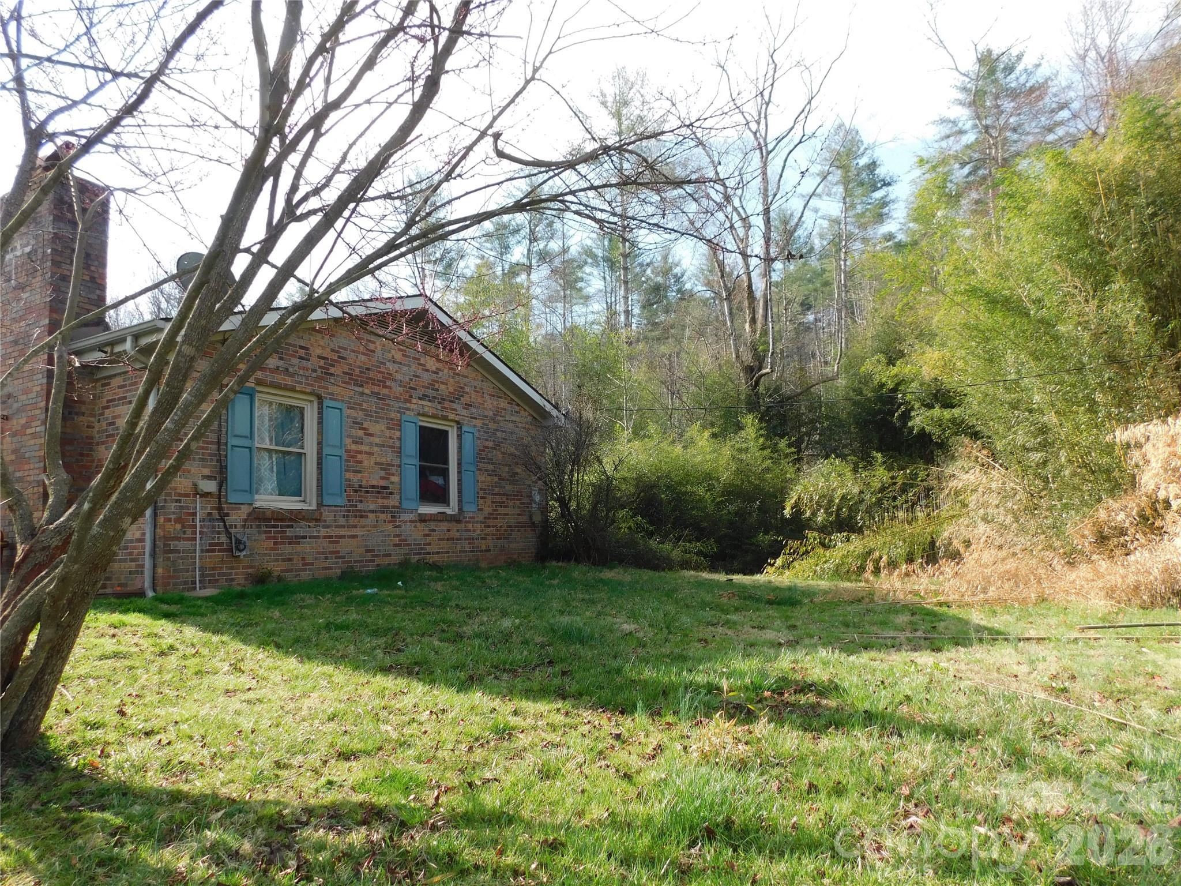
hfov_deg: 73.9
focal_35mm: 23
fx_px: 785
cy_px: 443
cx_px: 590
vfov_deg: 58.9
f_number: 3
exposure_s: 1/500
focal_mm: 4
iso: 125
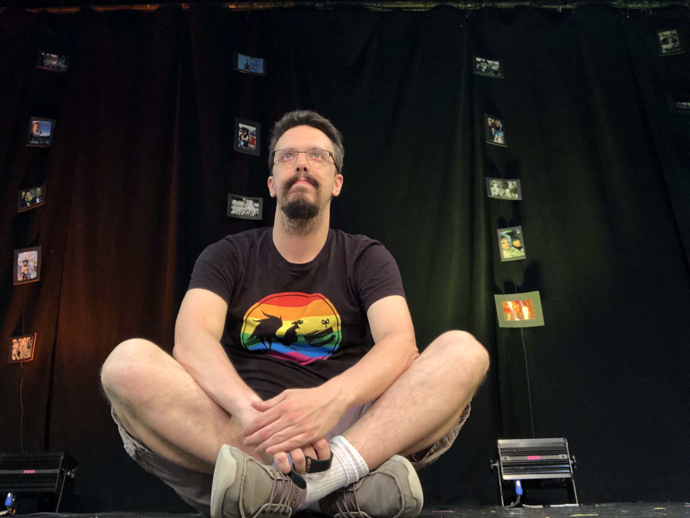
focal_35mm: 32
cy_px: 259
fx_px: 638
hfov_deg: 56.8
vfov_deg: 44.2
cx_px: 345
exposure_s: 1/60
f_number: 2.2
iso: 80
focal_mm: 2.87
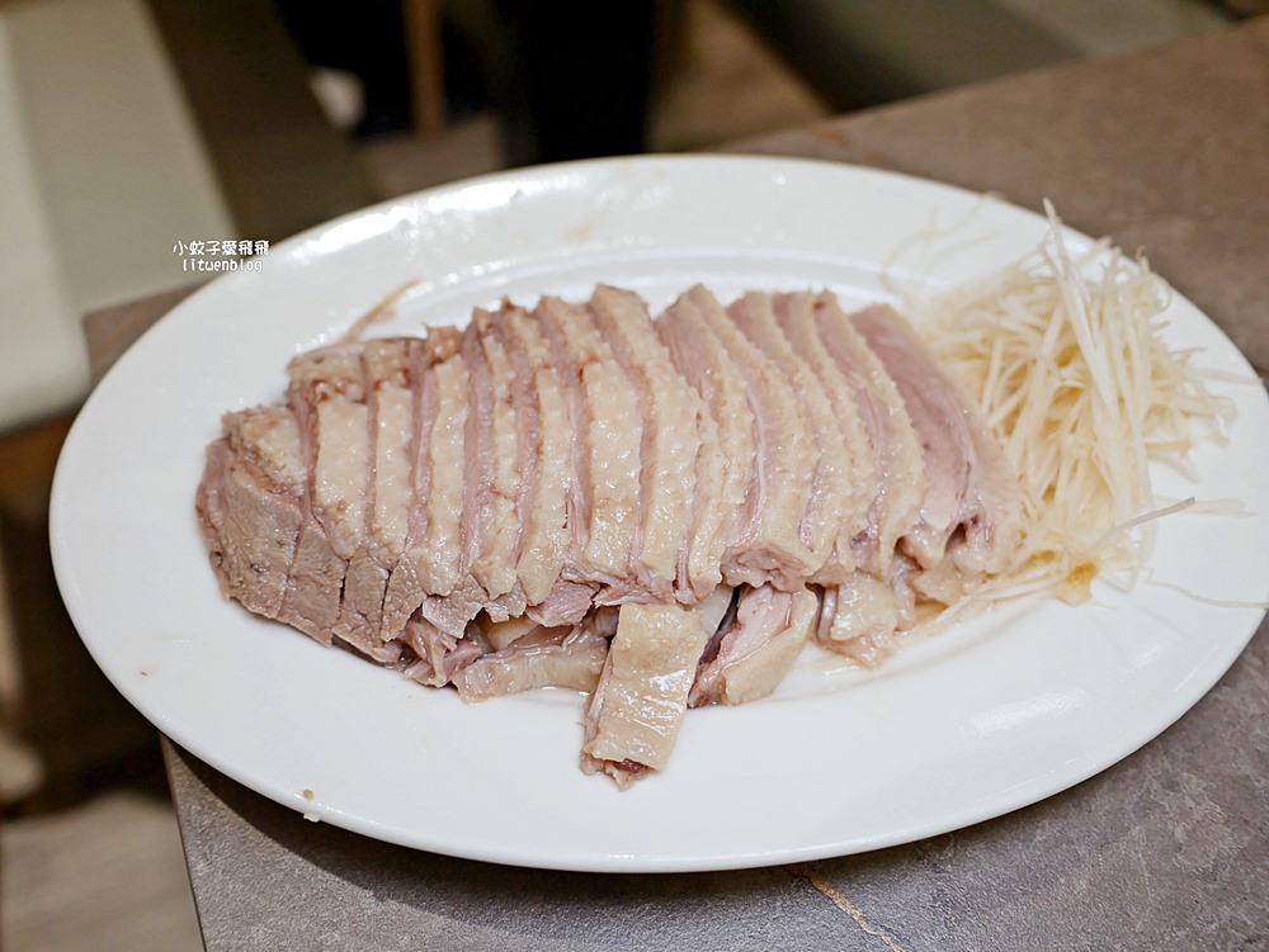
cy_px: 476
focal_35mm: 28
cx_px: 634
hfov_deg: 63.4
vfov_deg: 49.8
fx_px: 1027
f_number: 2.5
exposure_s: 1/125
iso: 200
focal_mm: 14
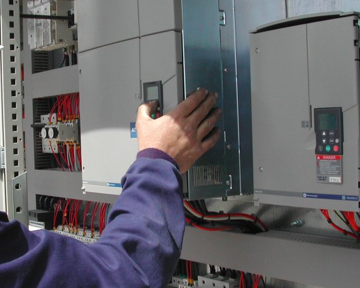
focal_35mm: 61
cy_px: 126
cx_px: 131
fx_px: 650
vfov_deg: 24.9
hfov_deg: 30.8
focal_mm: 8
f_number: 7.6
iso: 100
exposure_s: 1/175
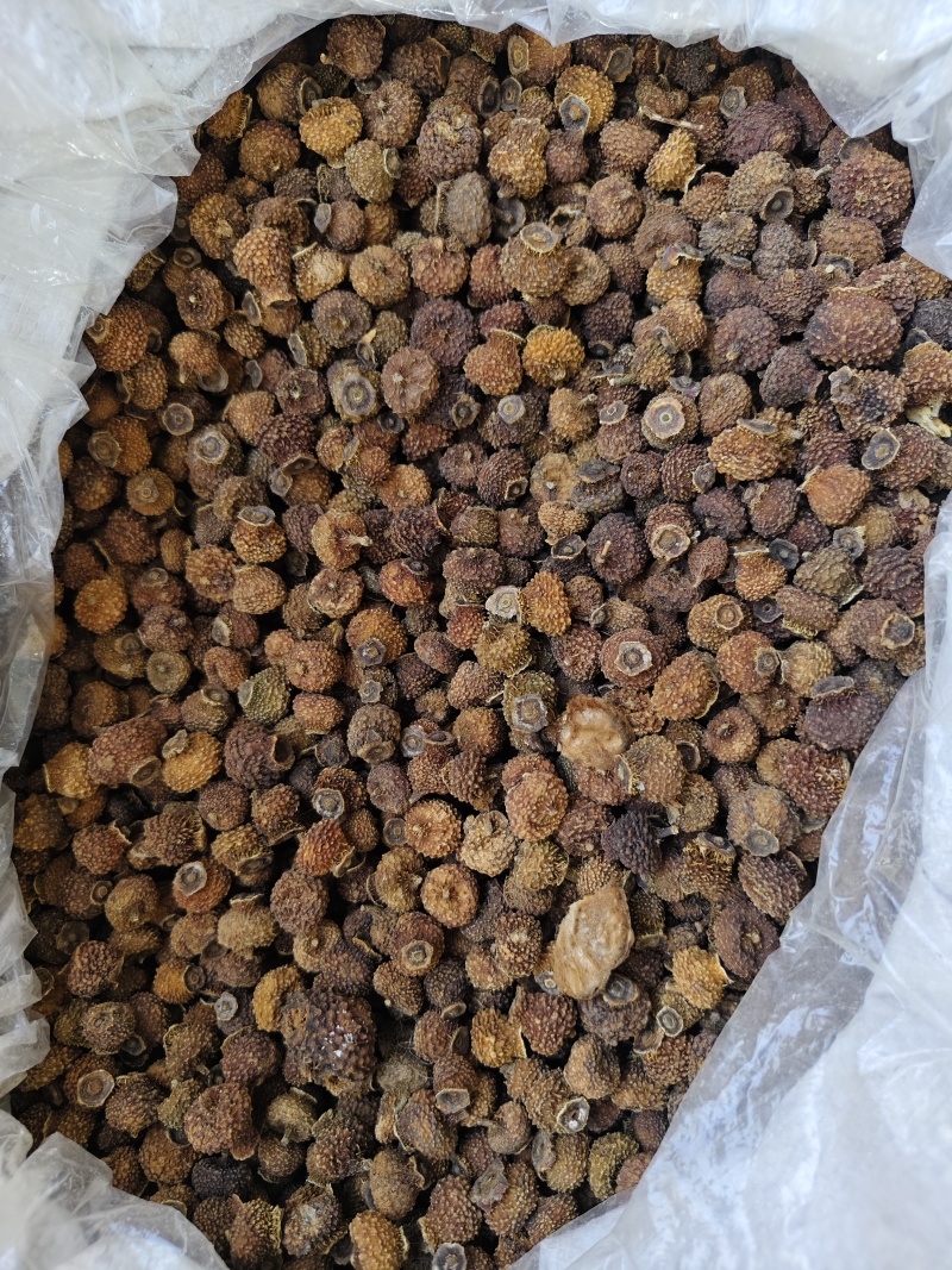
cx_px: 476
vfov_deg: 73.9
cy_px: 635
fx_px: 844
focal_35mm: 23
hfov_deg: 58.9
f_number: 1.88
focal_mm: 5.56
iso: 159
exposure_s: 1/100
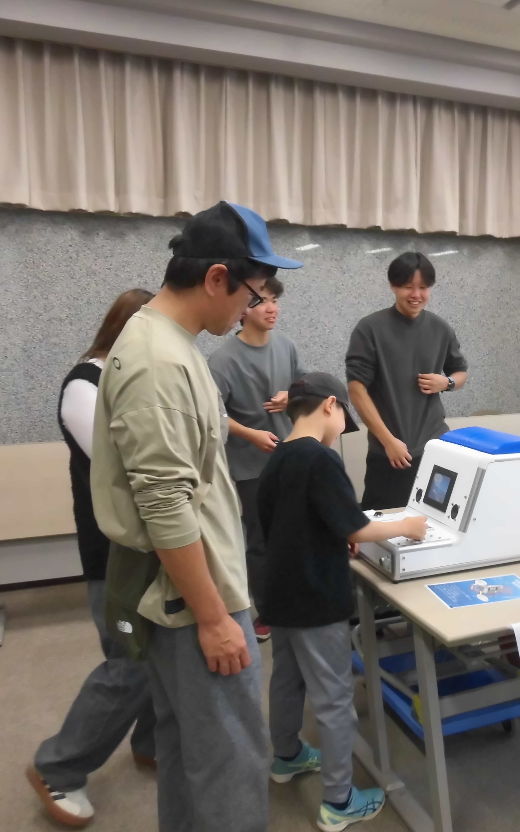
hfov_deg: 35.5
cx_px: 449
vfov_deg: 56.7
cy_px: 416
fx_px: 771
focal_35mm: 34
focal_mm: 4.3
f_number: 3.1
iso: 250
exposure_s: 1/40
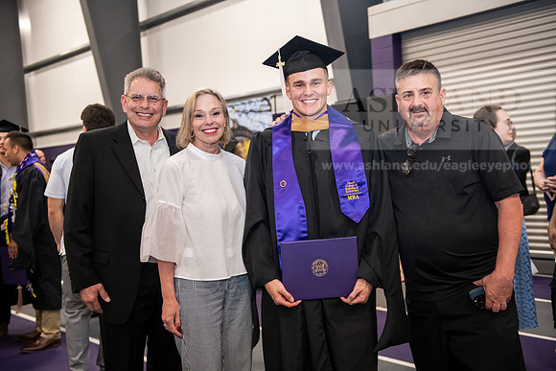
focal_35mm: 45
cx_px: 278
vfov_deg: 29.9
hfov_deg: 43.6
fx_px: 695
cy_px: 186
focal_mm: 45
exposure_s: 1/160
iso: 2500
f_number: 3.2
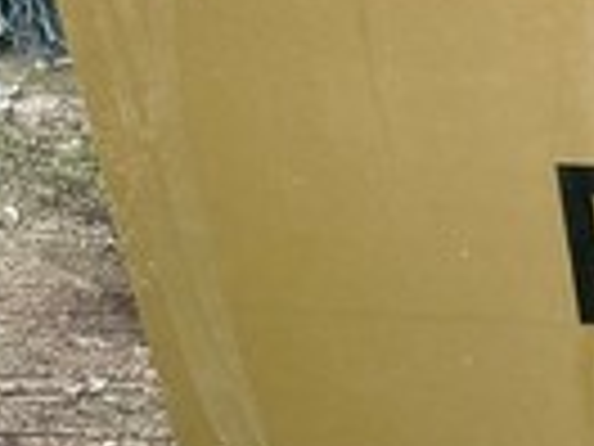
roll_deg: -0.1
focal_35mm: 157
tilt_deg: -28.2
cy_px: 784
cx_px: 1228
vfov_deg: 9.1
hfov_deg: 11.3
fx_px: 2694
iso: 32
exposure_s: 1/518
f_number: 1.6
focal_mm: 4.2
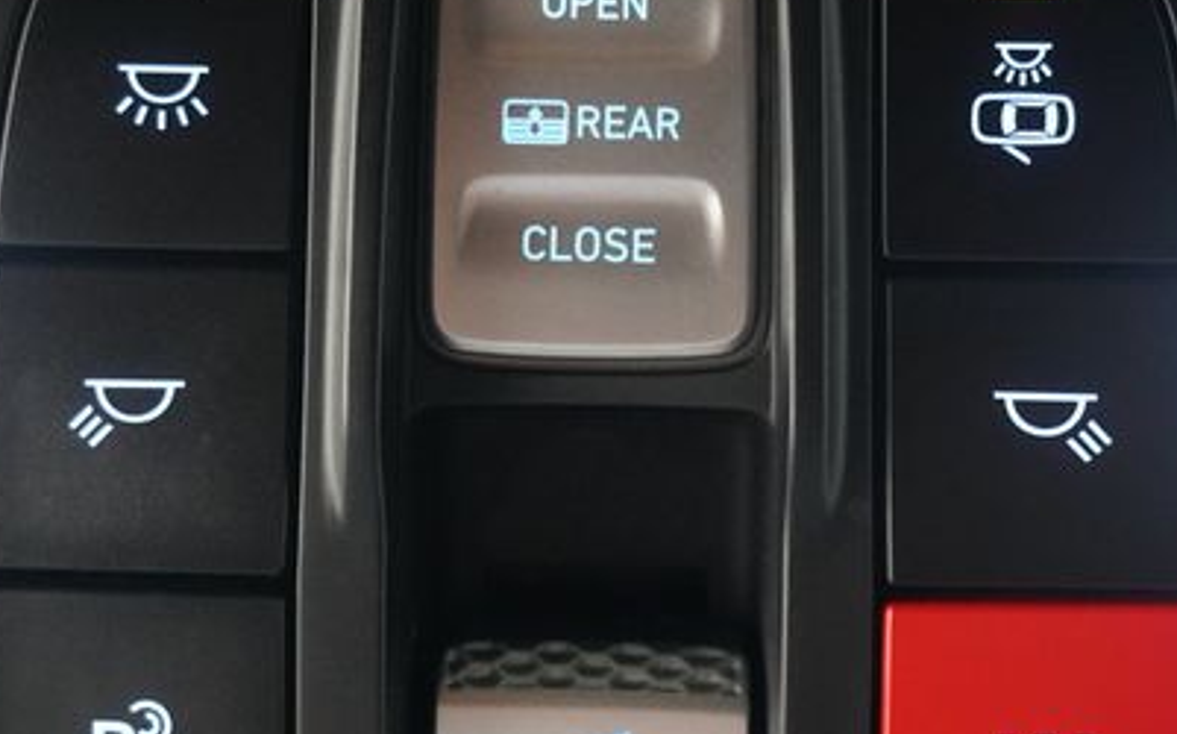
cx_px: 613
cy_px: 348
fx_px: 2244
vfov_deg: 18.6
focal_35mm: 70
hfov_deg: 29.4
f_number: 4.5
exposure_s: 1/60
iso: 5000
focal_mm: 29
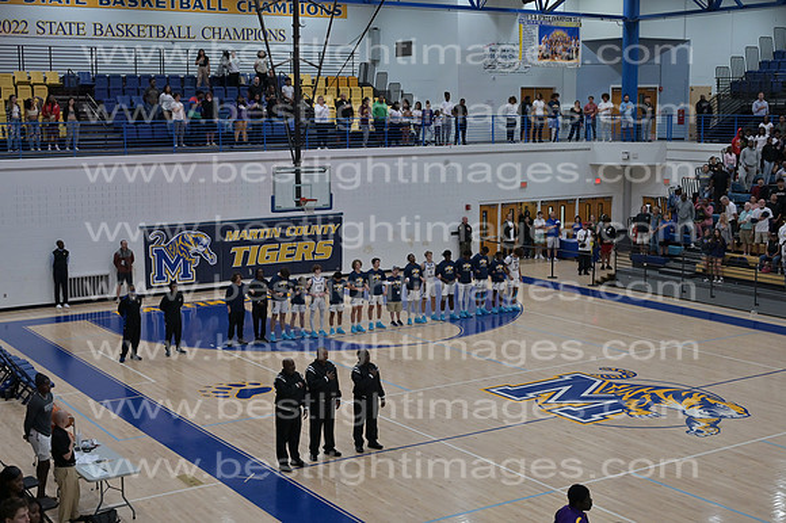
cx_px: 393
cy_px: 262
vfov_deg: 27.0
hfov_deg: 39.6
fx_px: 1091
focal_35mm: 50
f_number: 4
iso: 1600
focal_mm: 50
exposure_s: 1/400
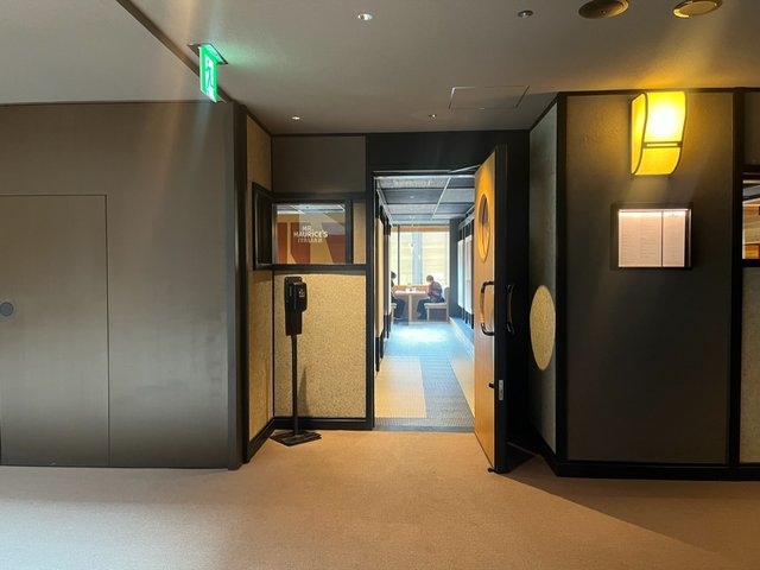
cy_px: 285
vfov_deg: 53.1
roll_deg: +0.1
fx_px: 571
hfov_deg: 67.3
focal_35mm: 26
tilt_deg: -1.4
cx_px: 380
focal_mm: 5.1
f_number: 1.6
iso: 400
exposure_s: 1/40
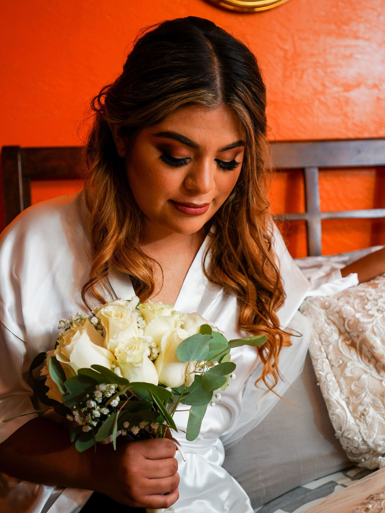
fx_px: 682
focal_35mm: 46
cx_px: 192
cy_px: 282
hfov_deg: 31.5
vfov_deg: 41.2
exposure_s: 1/125
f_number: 2.8
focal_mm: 28
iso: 160
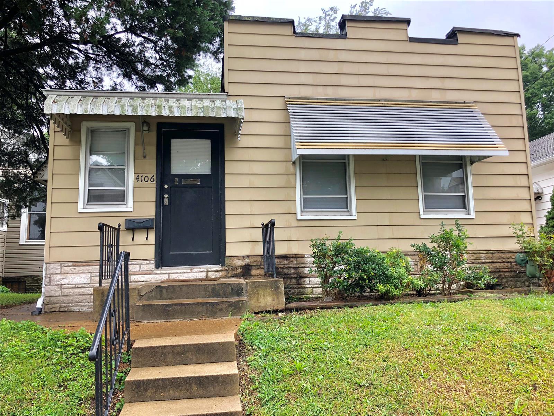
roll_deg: +2.2
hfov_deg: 63.4
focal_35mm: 28
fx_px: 448
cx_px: 277
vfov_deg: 49.7
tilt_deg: +8.4
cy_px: 208
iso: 20
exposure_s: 1/127
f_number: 1.8
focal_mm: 4
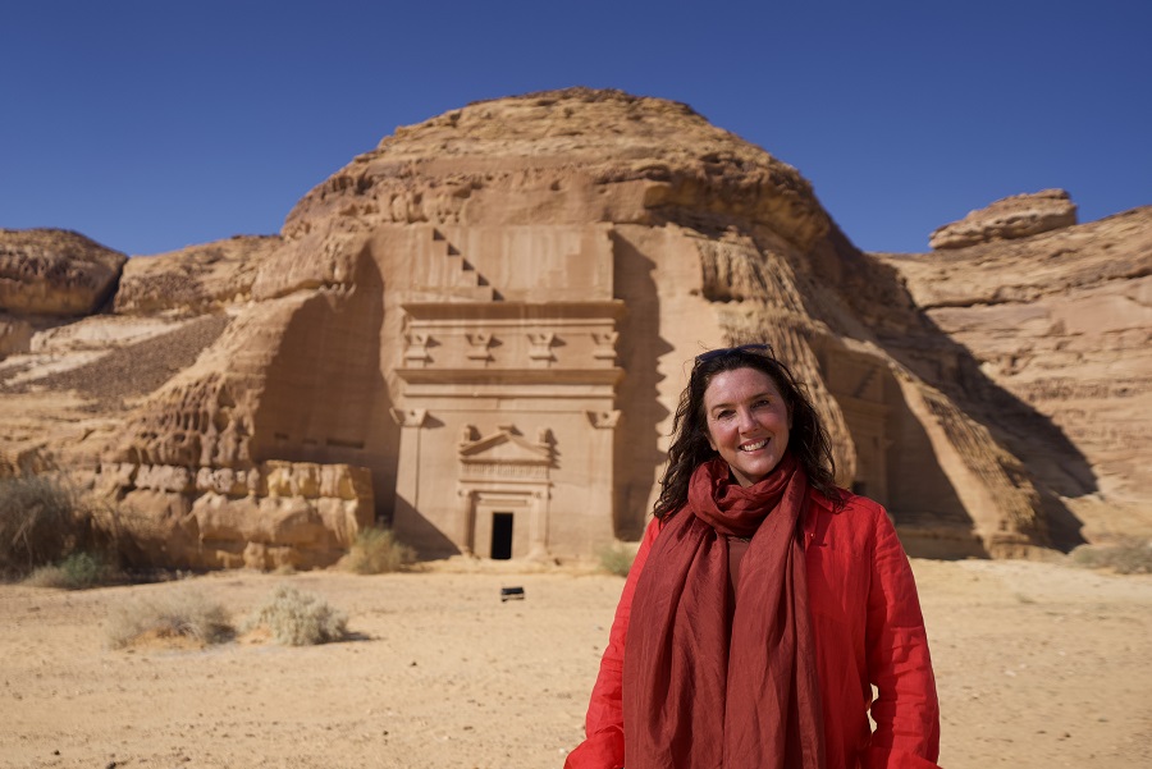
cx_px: 576
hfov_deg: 54.4
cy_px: 384
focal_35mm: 35
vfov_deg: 37.9
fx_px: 1120
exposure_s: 1/6400
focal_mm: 35
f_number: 3.2
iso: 320
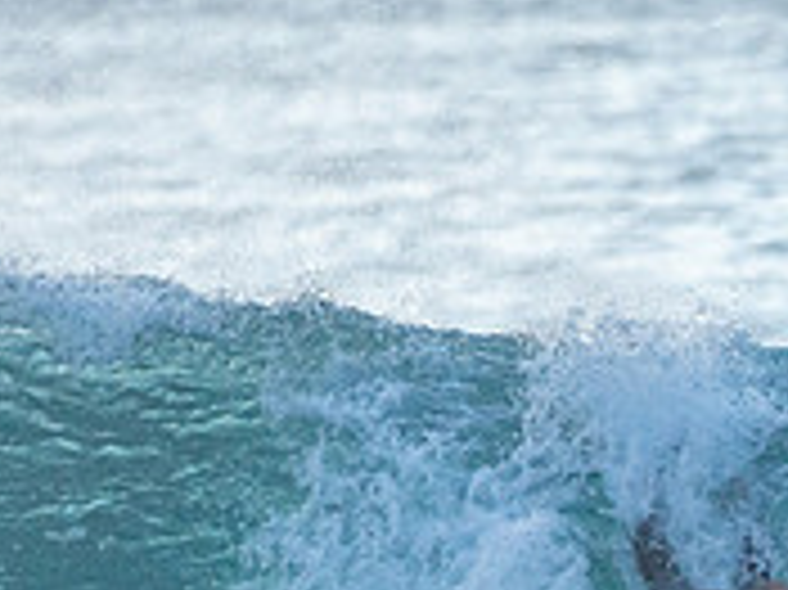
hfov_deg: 0.9
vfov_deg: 0.6
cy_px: 831
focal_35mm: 2300
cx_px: 802
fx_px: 52321
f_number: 5.6
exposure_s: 1/1250
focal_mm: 480
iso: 720
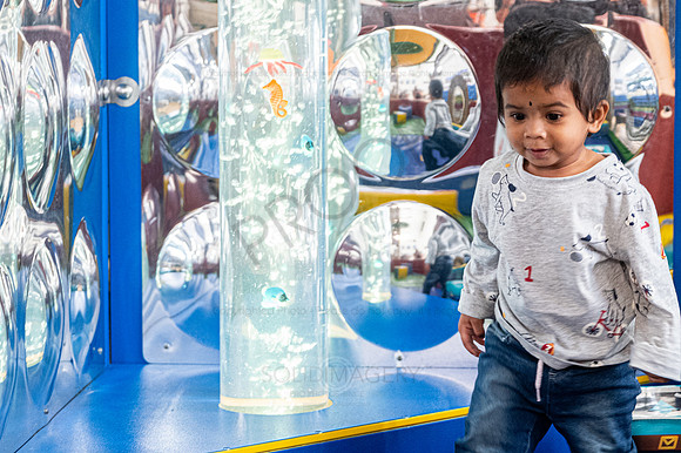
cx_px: 395
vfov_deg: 11.5
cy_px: 177
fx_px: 2241
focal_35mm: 119
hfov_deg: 17.3
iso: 1600
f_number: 2.8
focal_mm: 61
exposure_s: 1/60
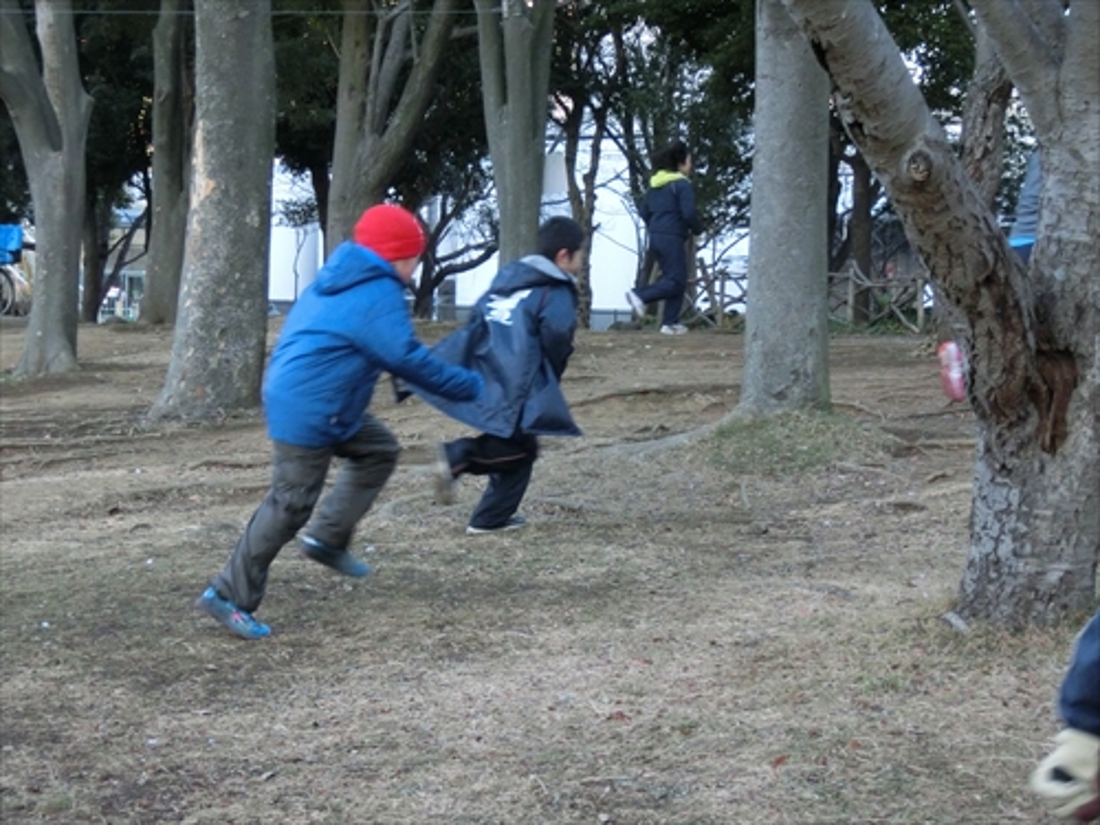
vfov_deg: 18.9
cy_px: 412
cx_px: 550
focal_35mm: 78
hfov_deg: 25.0
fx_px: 2479
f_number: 4.9
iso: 800
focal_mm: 13.79
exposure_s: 1/160
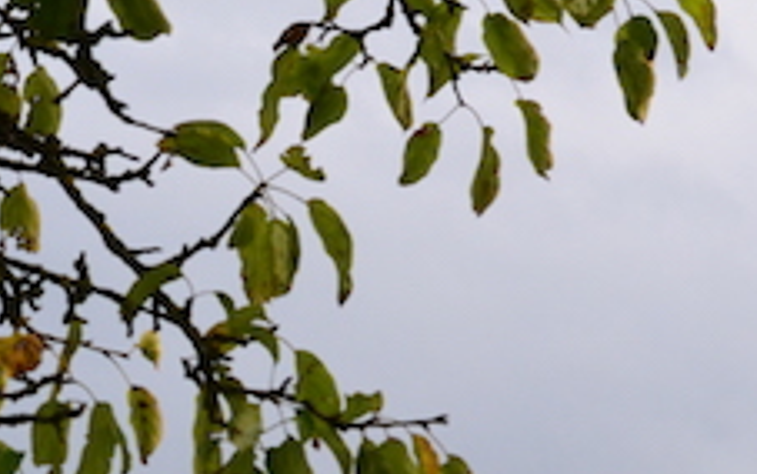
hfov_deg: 11.0
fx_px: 3896
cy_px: 629
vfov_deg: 6.9
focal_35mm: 189
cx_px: -53
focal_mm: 35
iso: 400
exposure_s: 1/125
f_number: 9
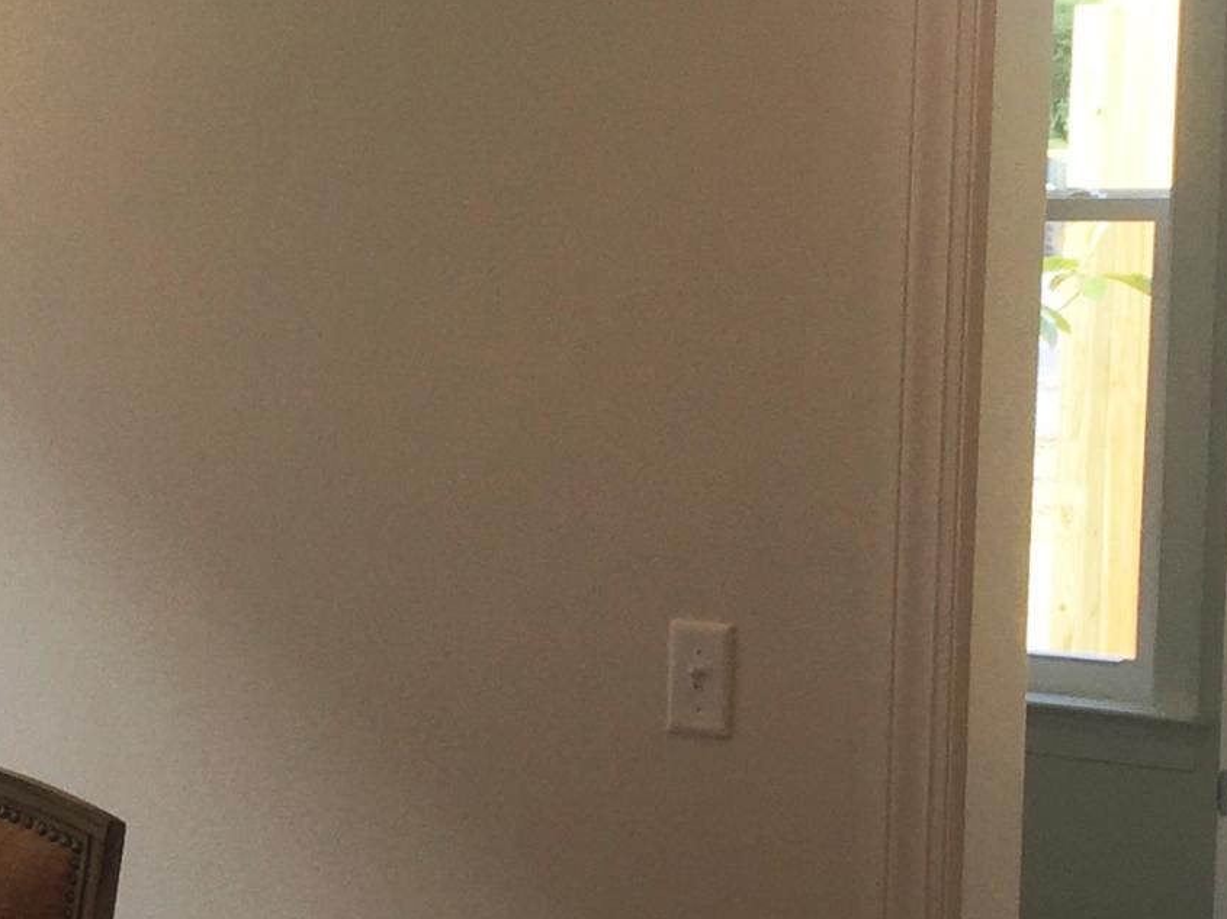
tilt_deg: -8.1
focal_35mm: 103
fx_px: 3649
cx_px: -176
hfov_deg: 18.3
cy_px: 627
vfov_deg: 14.3
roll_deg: -0.3
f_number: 2.2
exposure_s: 1/120
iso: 40
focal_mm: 4.15
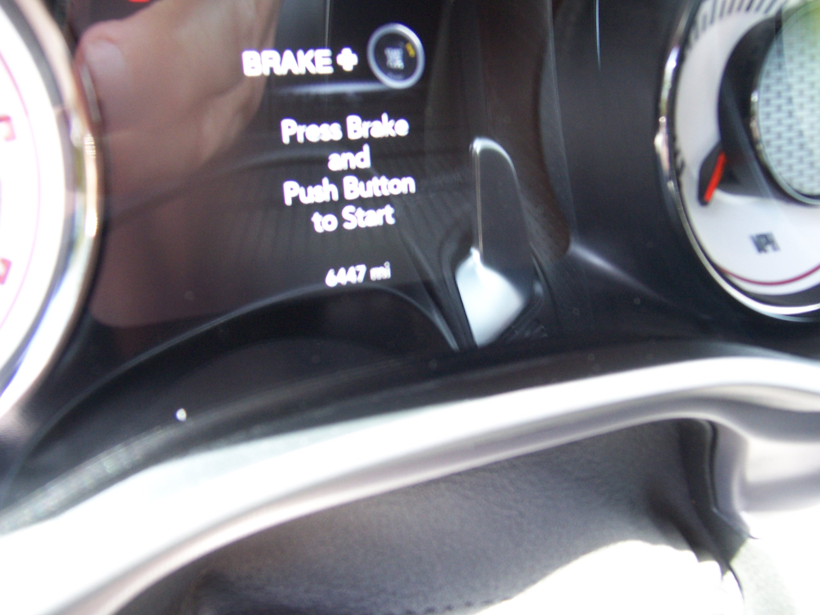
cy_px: 308
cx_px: 410
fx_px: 782
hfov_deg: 55.4
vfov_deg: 42.9
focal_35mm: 33
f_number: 3.4
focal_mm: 5.5
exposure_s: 1/15
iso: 140
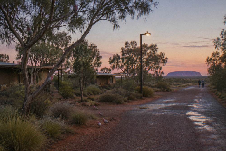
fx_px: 220
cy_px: 76
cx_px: 113
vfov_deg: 37.8
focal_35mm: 35
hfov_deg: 54.5
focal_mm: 35
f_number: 7.1
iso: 800
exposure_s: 1/500
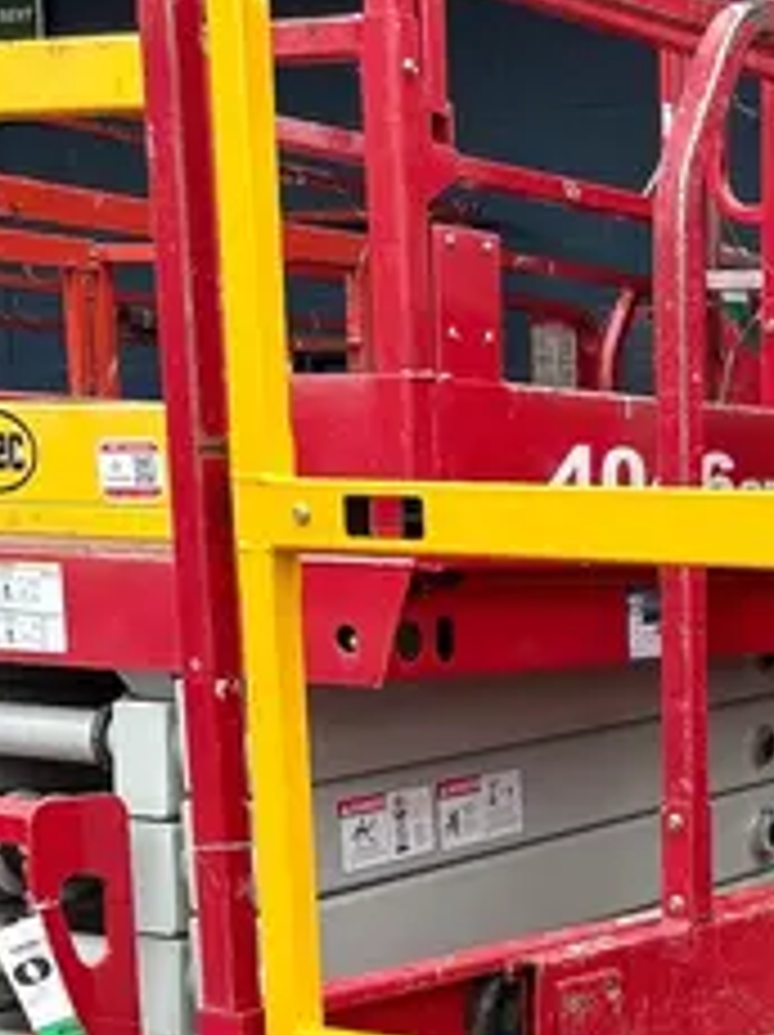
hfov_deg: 16.7
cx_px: 1008
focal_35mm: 83
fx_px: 2479
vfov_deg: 22.3
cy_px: 1132
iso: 50
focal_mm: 5.7
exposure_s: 1/646
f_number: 1.5
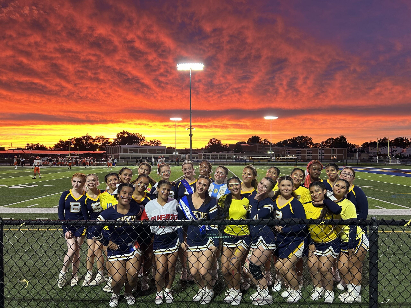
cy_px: 154
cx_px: 206
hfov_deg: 67.3
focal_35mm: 26
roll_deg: +0.0
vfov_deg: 53.1
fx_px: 309
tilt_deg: +1.3
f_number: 1.5
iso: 125
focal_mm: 5.7
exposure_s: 1/101
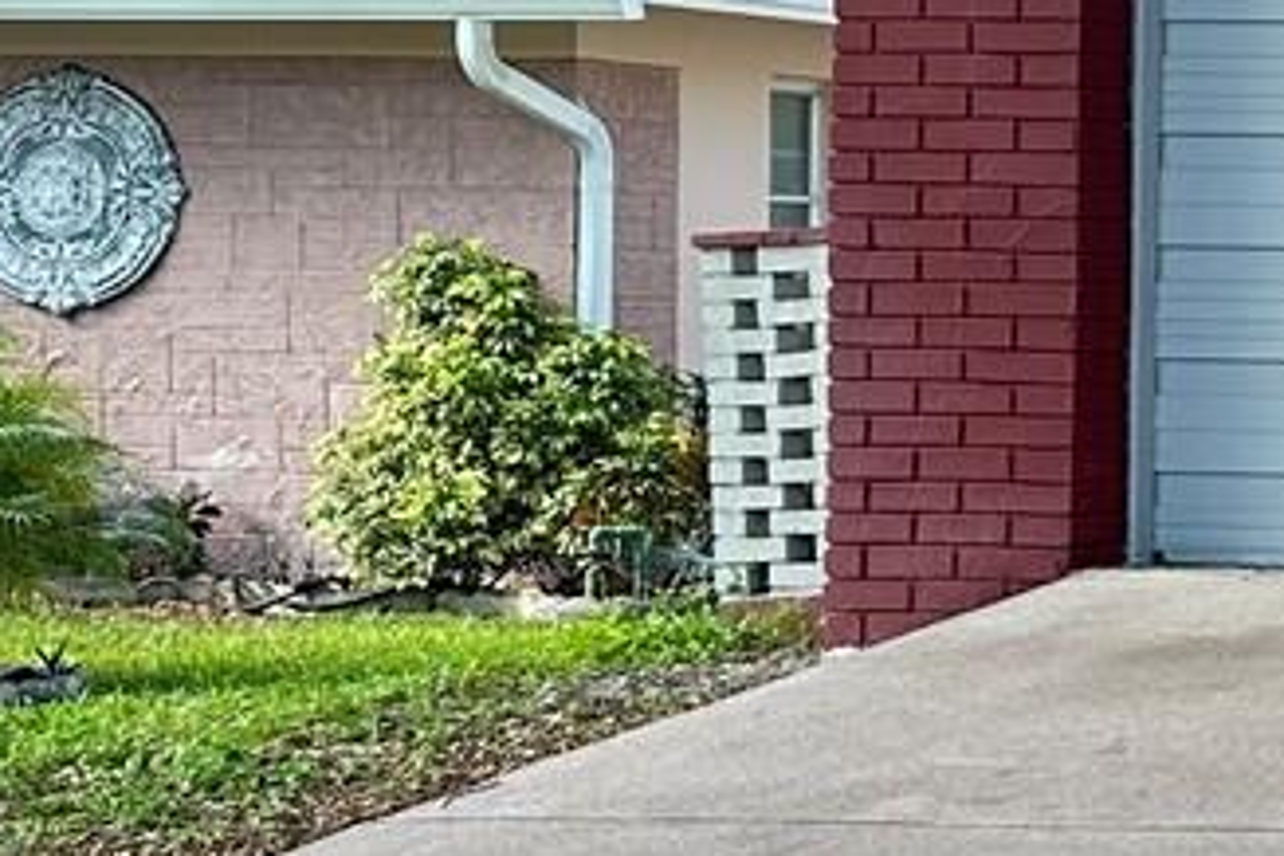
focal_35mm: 122
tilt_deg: +0.4
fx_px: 4351
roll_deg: -0.5
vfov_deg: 11.2
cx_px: 3102
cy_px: 306
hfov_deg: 12.8
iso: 80
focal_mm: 6.86
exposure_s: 1/187
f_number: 1.78
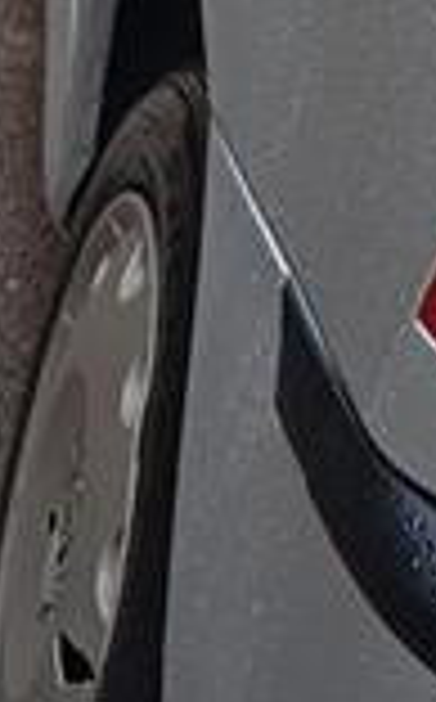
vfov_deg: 12.2
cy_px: -288
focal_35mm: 165
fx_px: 3149
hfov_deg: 7.7
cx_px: 710
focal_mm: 4.22
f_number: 1.8
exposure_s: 1/100
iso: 144
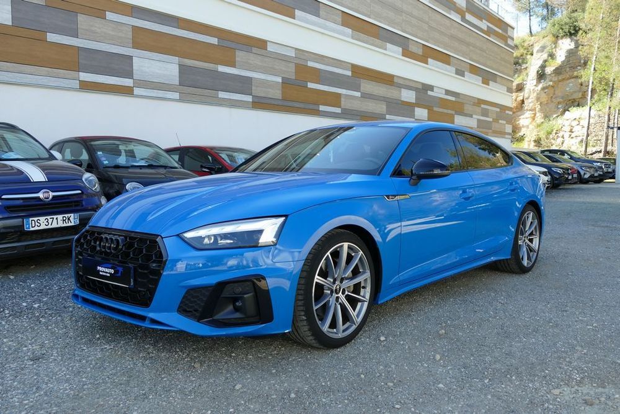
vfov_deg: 41.1
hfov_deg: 58.7
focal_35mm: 32
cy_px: 207
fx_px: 551
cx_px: 310
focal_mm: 11.6
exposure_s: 1/320
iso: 125
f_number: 3
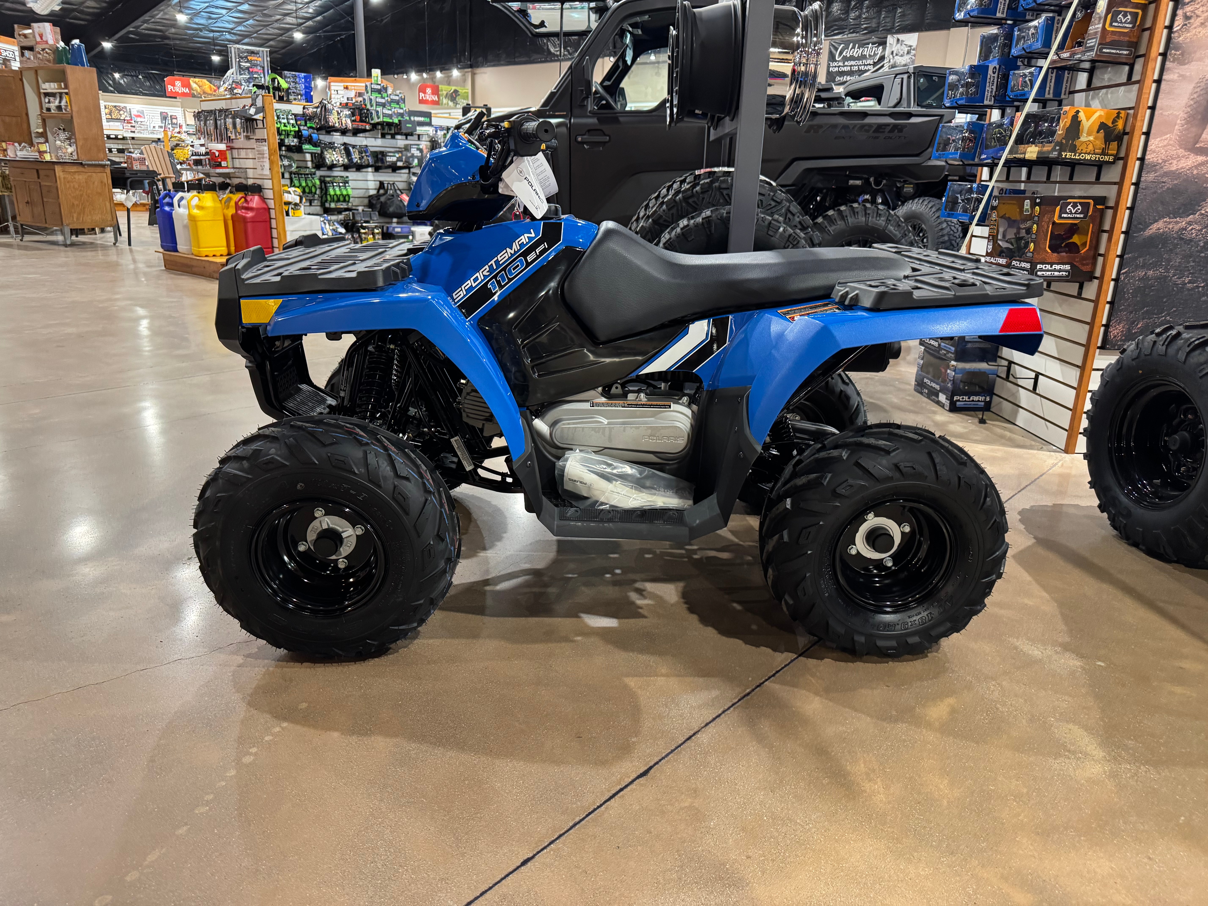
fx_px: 838
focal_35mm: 24
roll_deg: -1.7
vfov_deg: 56.8
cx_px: 604
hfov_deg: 71.6
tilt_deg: -19.9
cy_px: 453
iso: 400
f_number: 1.78
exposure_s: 1/60
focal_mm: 6.76
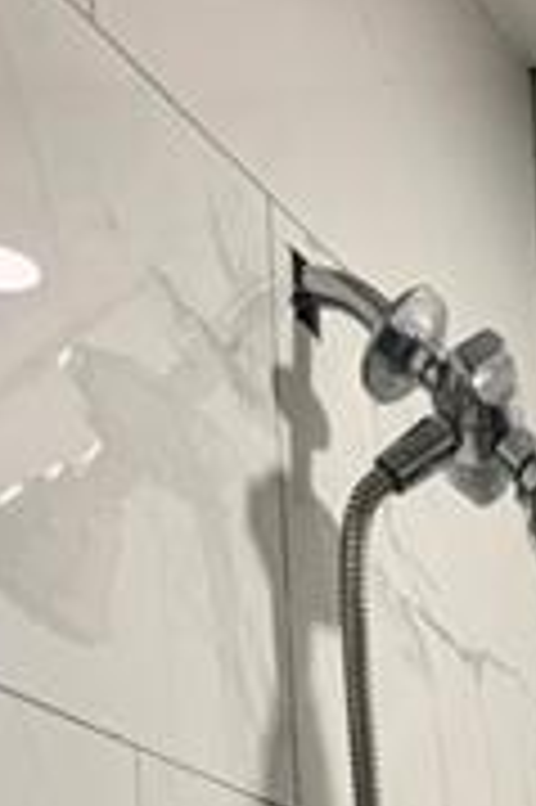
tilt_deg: -8.4
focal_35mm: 107
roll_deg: -0.2
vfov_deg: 15.2
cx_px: 1140
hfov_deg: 11.3
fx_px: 2394
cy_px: 1635
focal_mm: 6.76
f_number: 1.78
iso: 125
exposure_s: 1/120
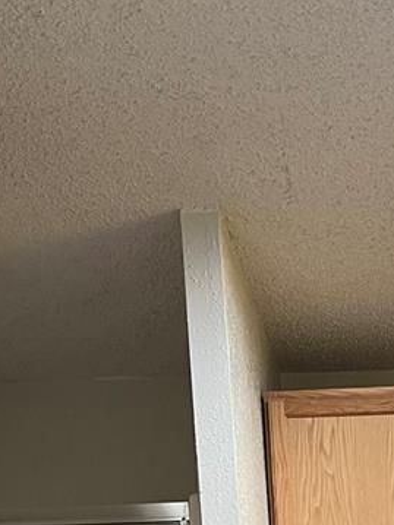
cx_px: 466
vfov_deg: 19.3
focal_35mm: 87
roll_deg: +2.6
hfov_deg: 16.3
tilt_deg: -6.2
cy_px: 817
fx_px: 1321
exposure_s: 1/82
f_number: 1.5
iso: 125
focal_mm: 5.7
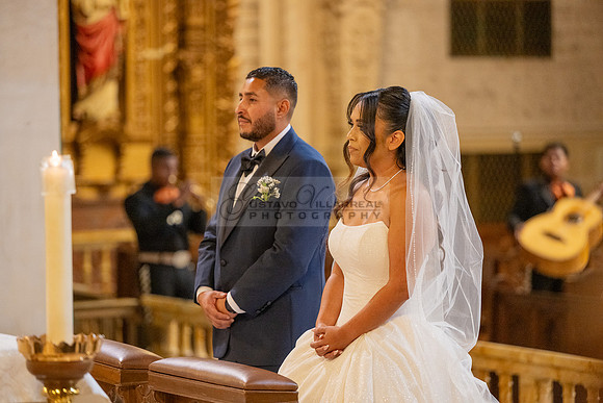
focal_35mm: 145
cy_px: 202
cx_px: 302
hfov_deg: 14.2
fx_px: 2429
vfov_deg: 9.5
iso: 2000
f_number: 2.8
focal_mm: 145
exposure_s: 1/200
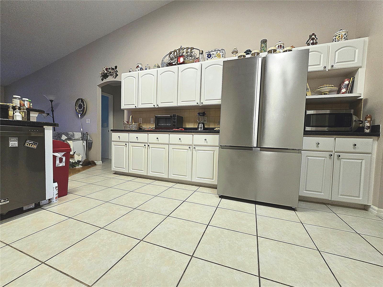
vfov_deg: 89.9
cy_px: 144
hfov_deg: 106.2
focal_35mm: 13
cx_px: 192
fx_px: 144
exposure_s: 1/60.2
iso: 320
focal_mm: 2.2
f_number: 2.2
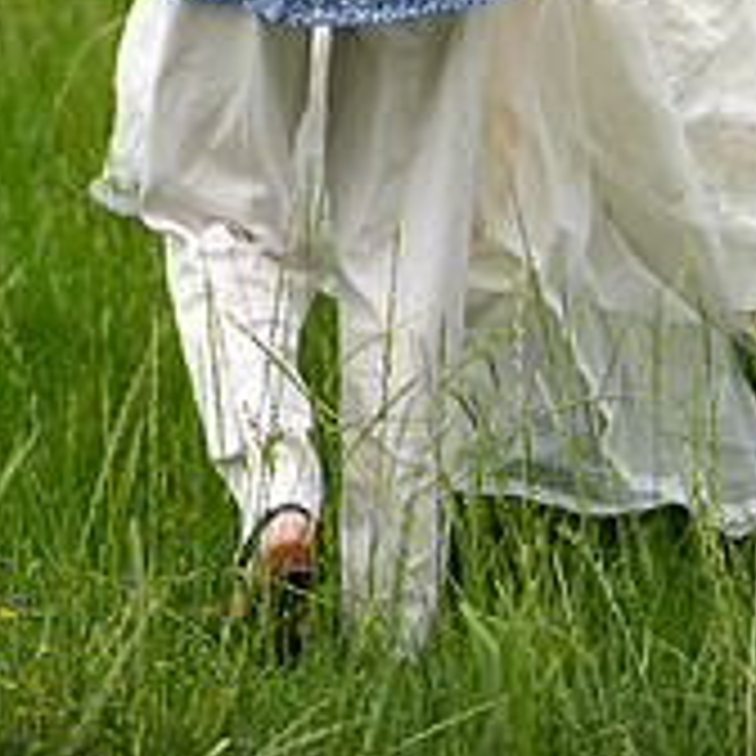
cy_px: -243
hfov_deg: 8.1
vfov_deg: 8.0
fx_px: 5337
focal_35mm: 216
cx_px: 421
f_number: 2.8
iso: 500
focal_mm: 95
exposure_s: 1/1250
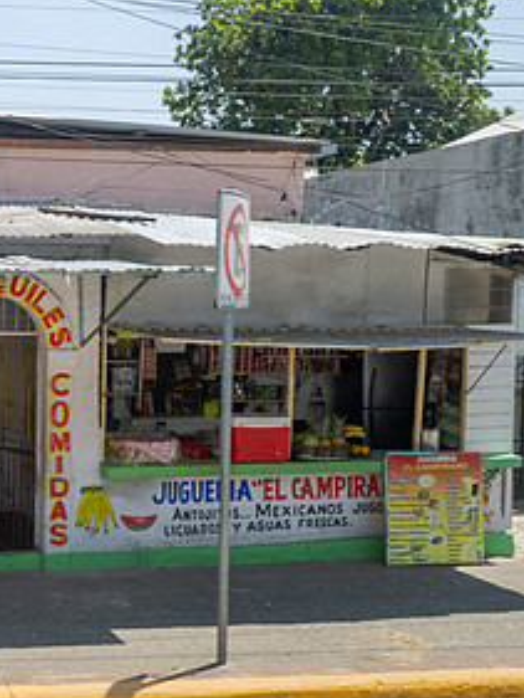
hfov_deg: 24.6
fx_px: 1109
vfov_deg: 34.9
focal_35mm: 55
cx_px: -69
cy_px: 385
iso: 1100
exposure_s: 1/250
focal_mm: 24
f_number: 8
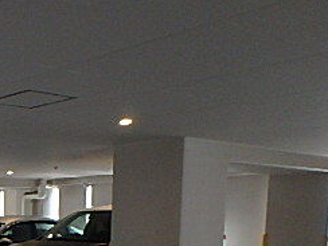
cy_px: 308
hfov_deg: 30.0
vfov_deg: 23.8
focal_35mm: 55
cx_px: -62
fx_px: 521
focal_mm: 3.7
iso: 320
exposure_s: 1/30
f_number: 3.5
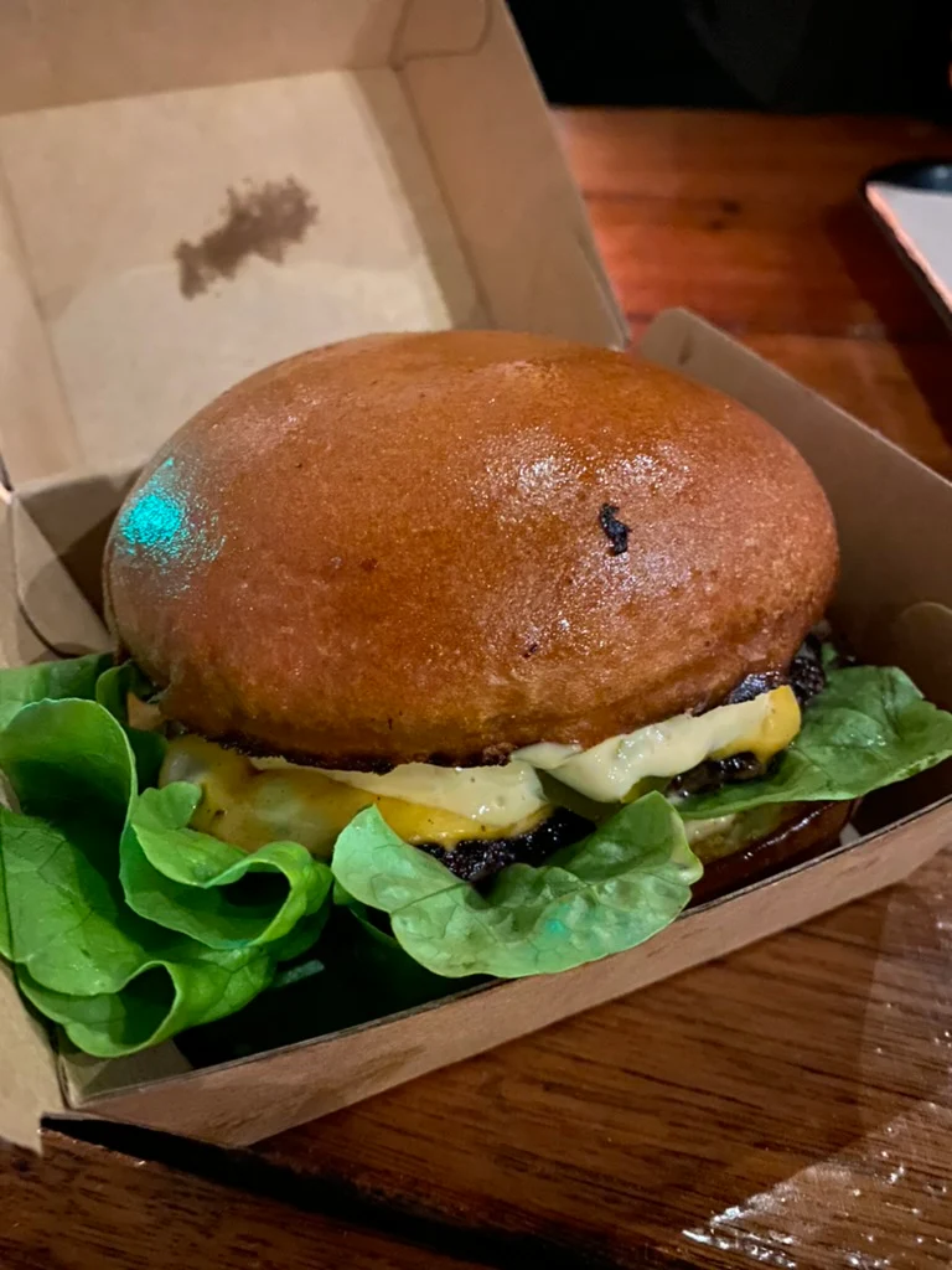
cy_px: 635
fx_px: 953
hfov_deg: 53.1
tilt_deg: -39.7
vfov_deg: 67.3
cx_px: 476
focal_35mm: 26
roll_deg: +1.9
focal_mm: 4.25
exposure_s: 1/4
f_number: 1.8
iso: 800
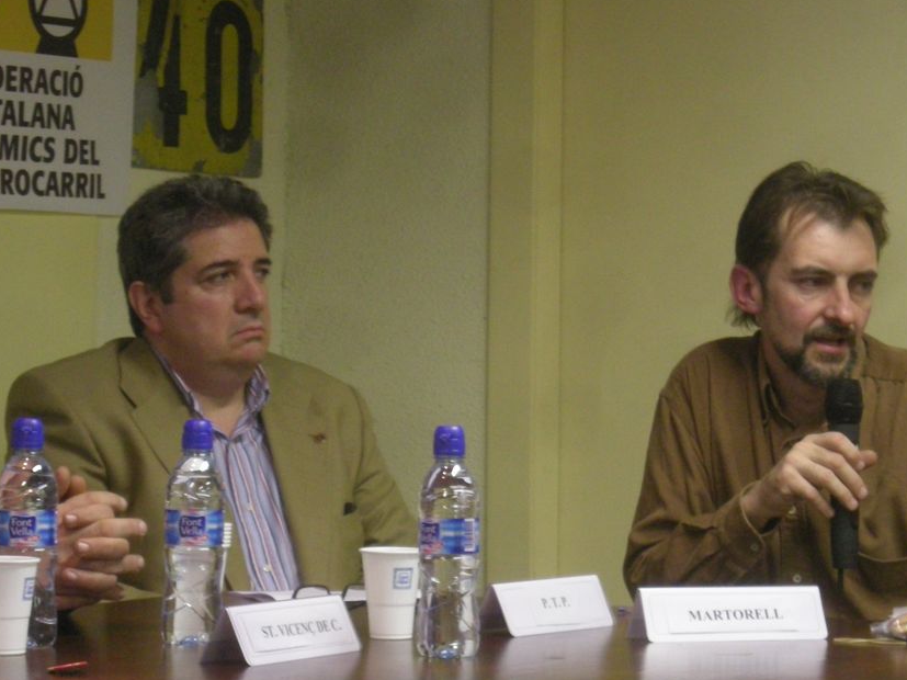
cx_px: 536
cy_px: 308
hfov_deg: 15.2
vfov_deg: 11.4
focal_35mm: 130
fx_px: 3406
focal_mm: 17.1
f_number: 4.7
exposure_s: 1/9.7
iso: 400
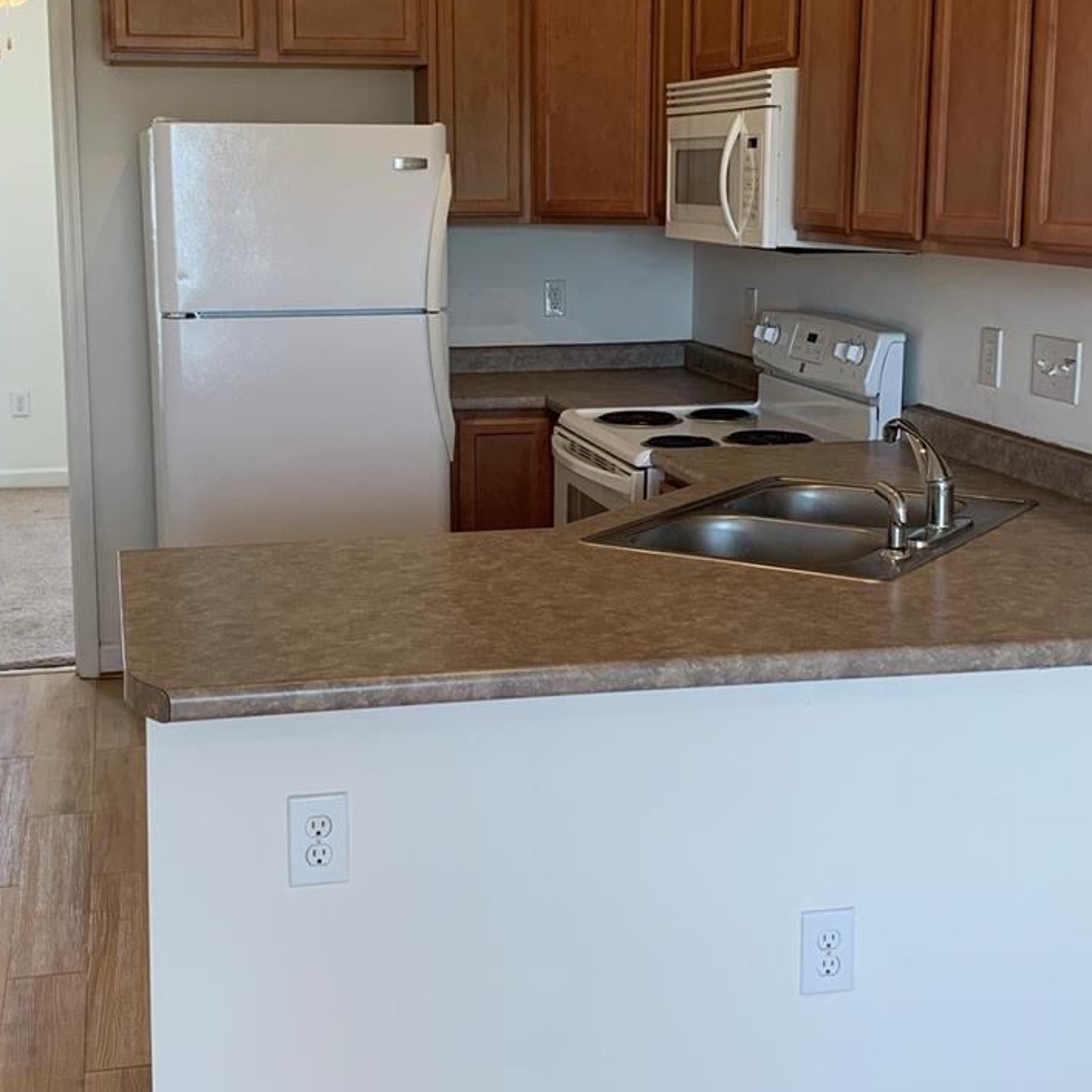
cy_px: 473
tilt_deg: -9.4
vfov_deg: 34.0
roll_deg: -0.4
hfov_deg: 34.0
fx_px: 1785
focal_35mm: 50
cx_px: 504
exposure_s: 1/120
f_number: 1.8
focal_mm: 4.25
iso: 100
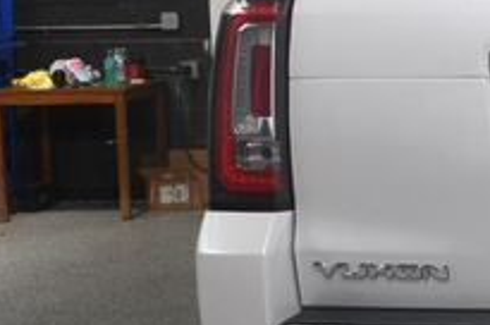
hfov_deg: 15.6
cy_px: 119
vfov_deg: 11.2
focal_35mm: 122
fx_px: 1658
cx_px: 724
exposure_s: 1/160
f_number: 13
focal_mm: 26
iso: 100
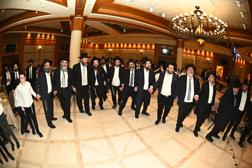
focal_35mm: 16
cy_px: 84
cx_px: 126
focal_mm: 16
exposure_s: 1/160
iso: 1000
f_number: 4.5
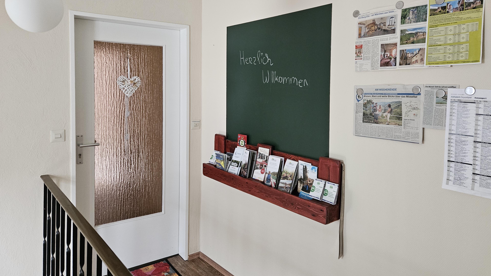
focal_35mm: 26
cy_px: 98
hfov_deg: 71.9
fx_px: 338
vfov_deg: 43.9
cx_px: 253
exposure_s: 1/50
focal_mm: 5.4
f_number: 1.8
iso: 640
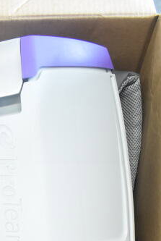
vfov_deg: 23.7
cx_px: 6
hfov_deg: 18.1
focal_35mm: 74
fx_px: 495
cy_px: 324
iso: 1600
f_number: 4
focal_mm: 18
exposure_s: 1/60
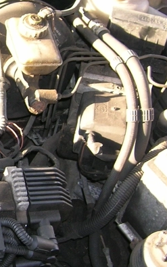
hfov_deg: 13.5
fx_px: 670
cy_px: 147
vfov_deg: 22.5
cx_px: -67
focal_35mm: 92
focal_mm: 5.7
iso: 50
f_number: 2.9
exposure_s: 1/30
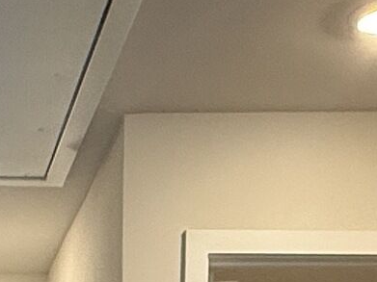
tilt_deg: -8.8
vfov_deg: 10.7
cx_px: -22
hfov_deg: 17.4
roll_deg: +0.9
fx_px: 1198
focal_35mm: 110
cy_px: 750
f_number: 2.2
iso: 320
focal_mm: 2.22
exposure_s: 1/120
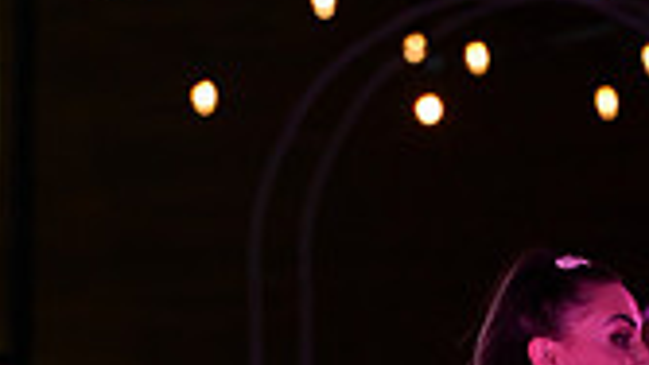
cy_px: 909
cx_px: 748
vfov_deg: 1.7
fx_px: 12496
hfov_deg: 3.0
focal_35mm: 726
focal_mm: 200
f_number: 5
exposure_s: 1/200
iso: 2000
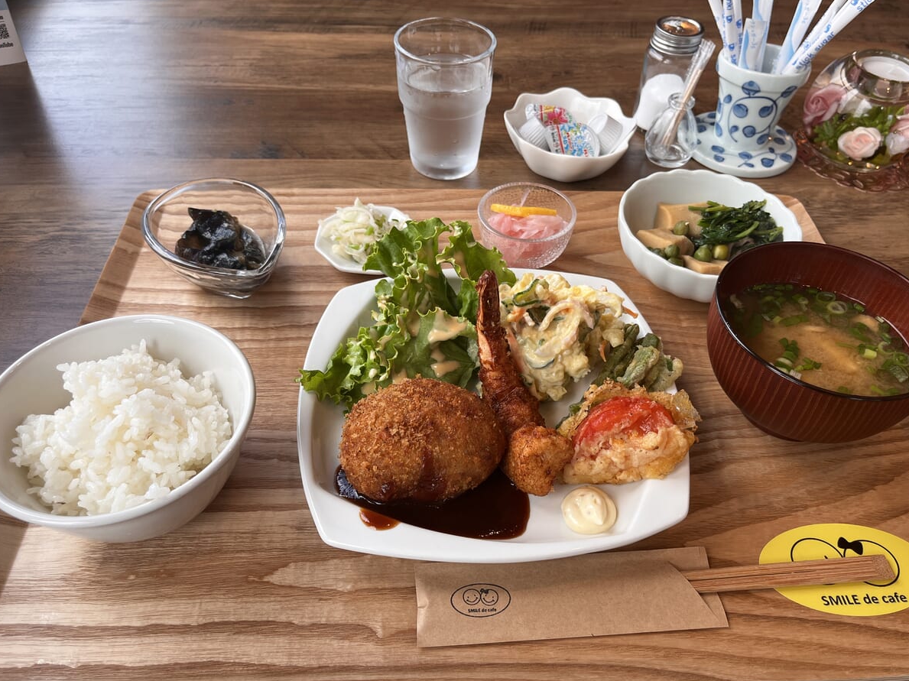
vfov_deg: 49.7
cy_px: 352
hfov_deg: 63.4
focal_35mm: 28
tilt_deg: -46.2
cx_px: 480
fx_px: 735
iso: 40
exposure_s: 1/219
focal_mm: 5.1
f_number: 1.6
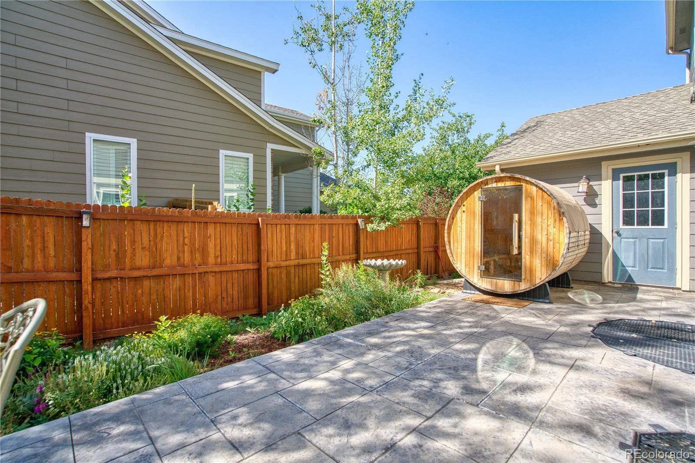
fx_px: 309
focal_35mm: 16
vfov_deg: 73.7
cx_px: 348
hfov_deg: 96.7
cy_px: 232
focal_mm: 16
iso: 500
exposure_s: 1/640
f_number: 5.6
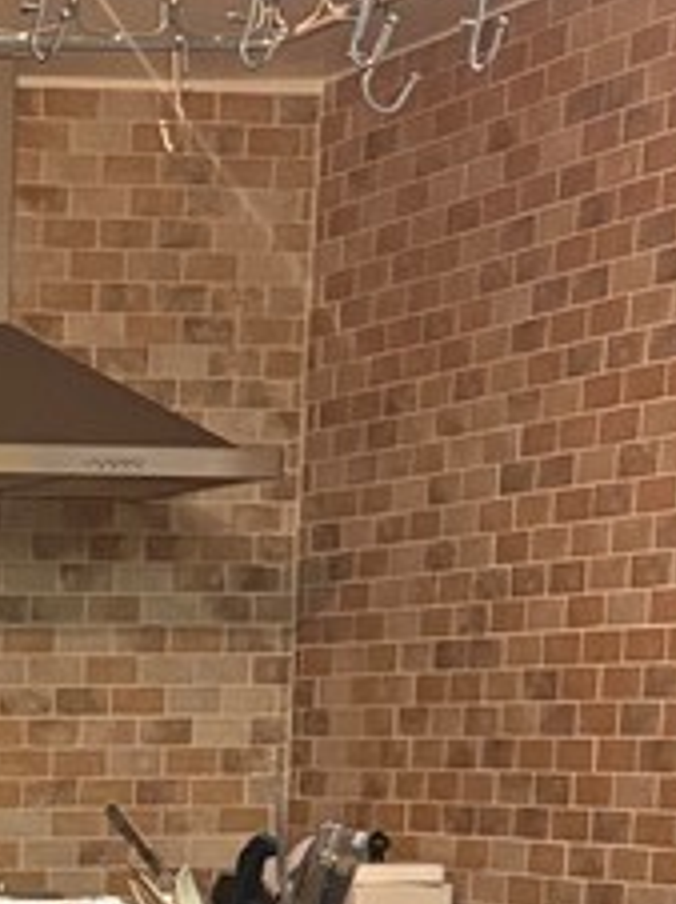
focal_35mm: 118
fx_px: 3078
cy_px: 1316
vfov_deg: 15.5
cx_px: -672
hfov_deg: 11.3
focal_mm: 5.96
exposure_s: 1/40
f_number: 1.6
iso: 500
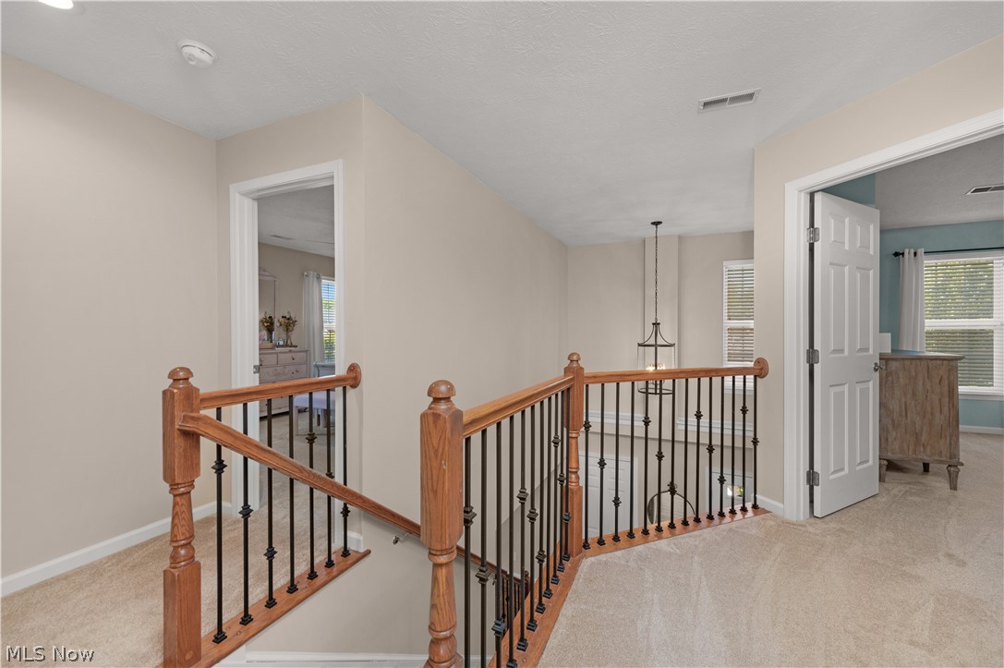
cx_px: 502
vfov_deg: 81.1
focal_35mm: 14
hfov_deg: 104.3
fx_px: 390
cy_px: 334
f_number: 9
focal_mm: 14
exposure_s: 1/60
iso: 160
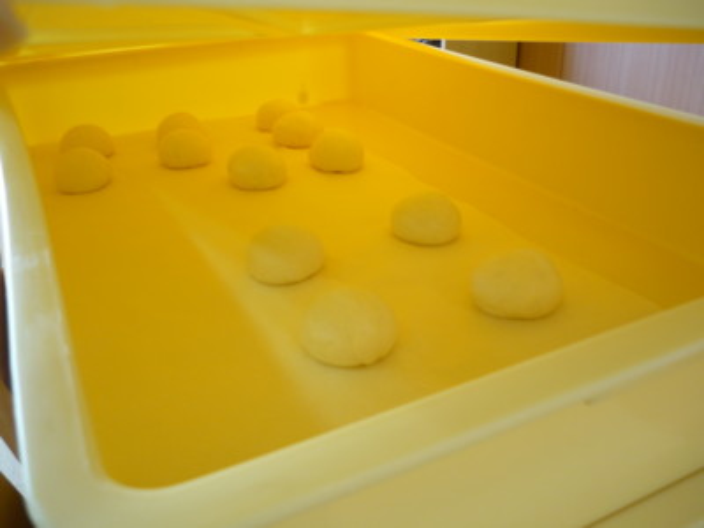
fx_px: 671
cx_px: 352
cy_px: 264
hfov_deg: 55.4
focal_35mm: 33
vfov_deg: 42.9
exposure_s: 1/30
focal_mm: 5.5
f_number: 2.8
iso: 125
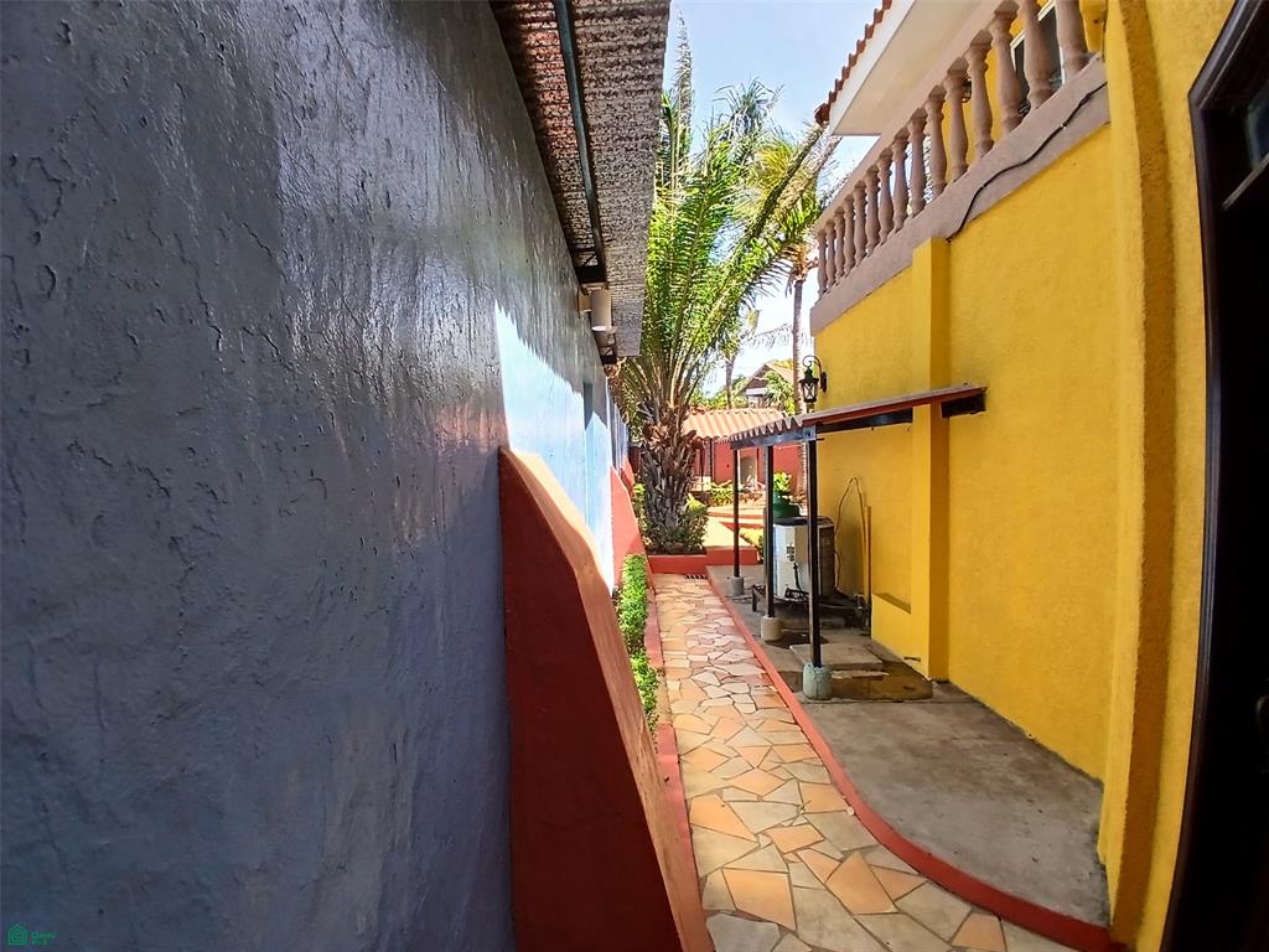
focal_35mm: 17
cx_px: 634
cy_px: 476
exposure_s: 1/270
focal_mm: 1.4
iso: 50
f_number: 2.2
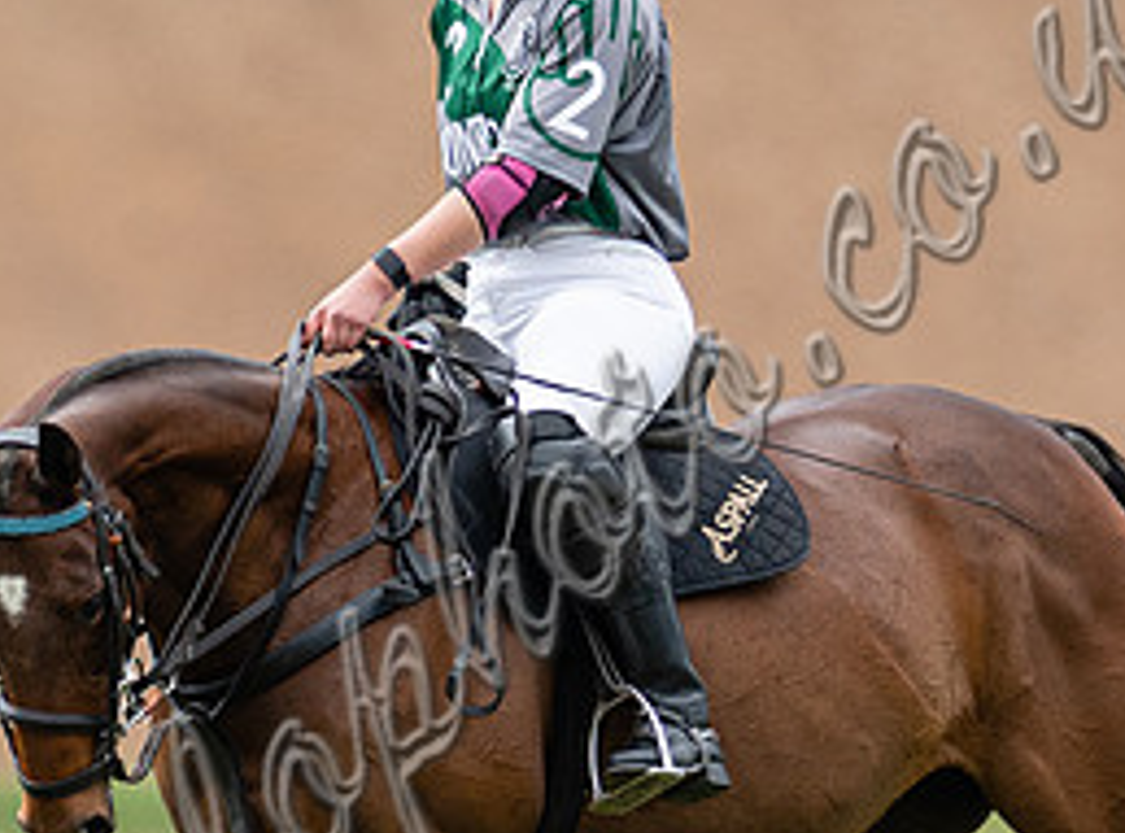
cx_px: 140
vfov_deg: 0.9
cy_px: 143
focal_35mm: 1606
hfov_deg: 1.2
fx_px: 51952
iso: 250
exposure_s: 1/2000
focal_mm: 300
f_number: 2.8
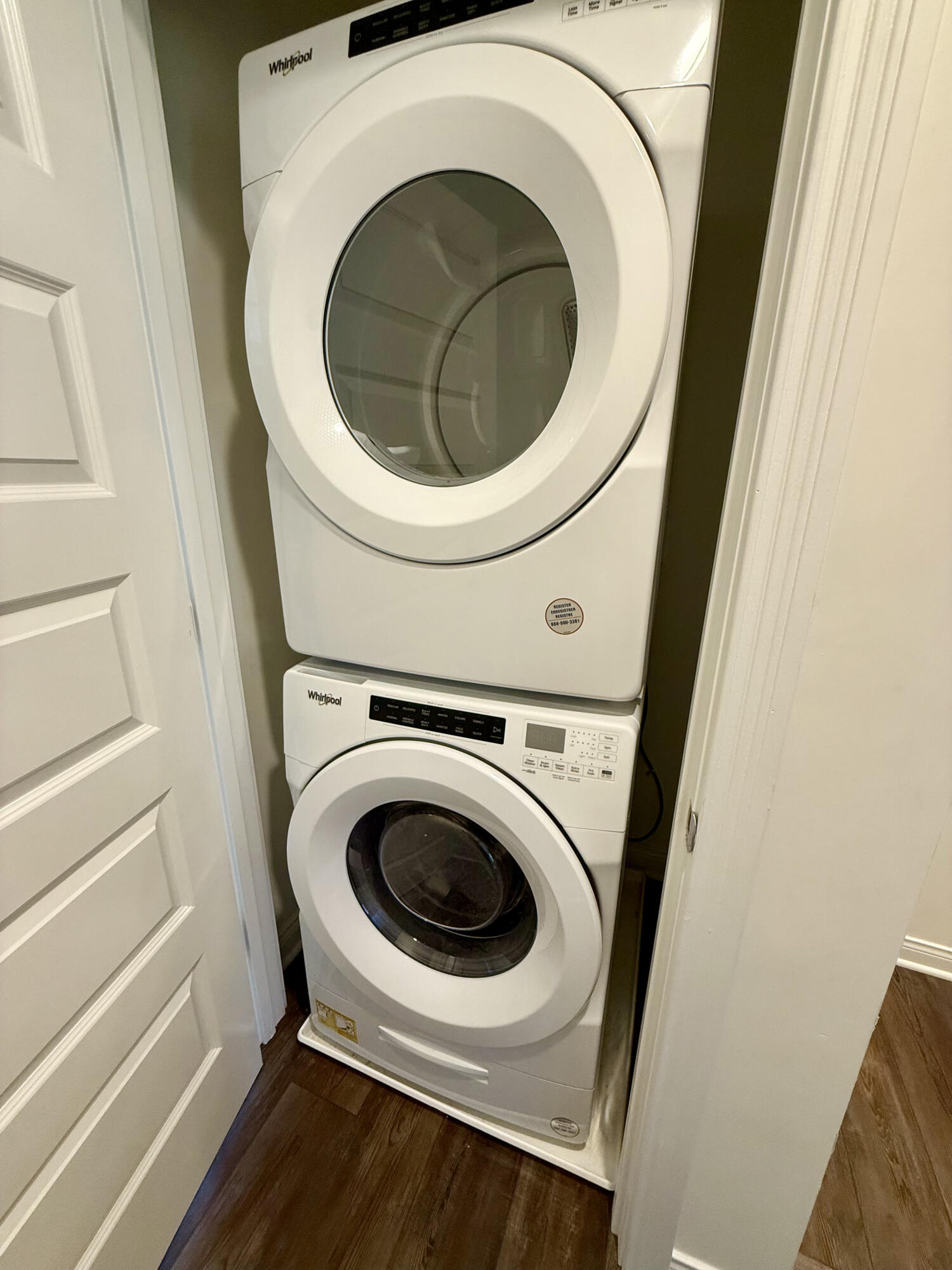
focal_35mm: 14
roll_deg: -0.7
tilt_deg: -17.5
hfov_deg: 85.7
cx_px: 476
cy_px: 635
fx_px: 513
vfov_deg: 102.1
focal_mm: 2.22
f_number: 2.2
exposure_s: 1/60
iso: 200
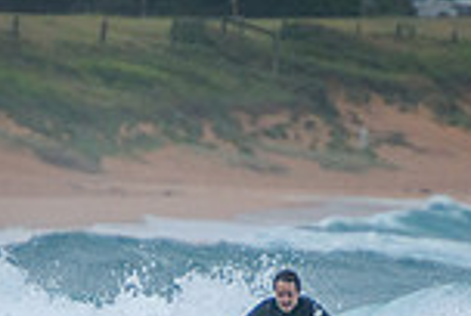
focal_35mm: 2284
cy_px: 541
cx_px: 226
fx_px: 29941
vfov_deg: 0.6
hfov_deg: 0.9
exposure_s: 1/2000
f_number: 5.6
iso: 500
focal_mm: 400
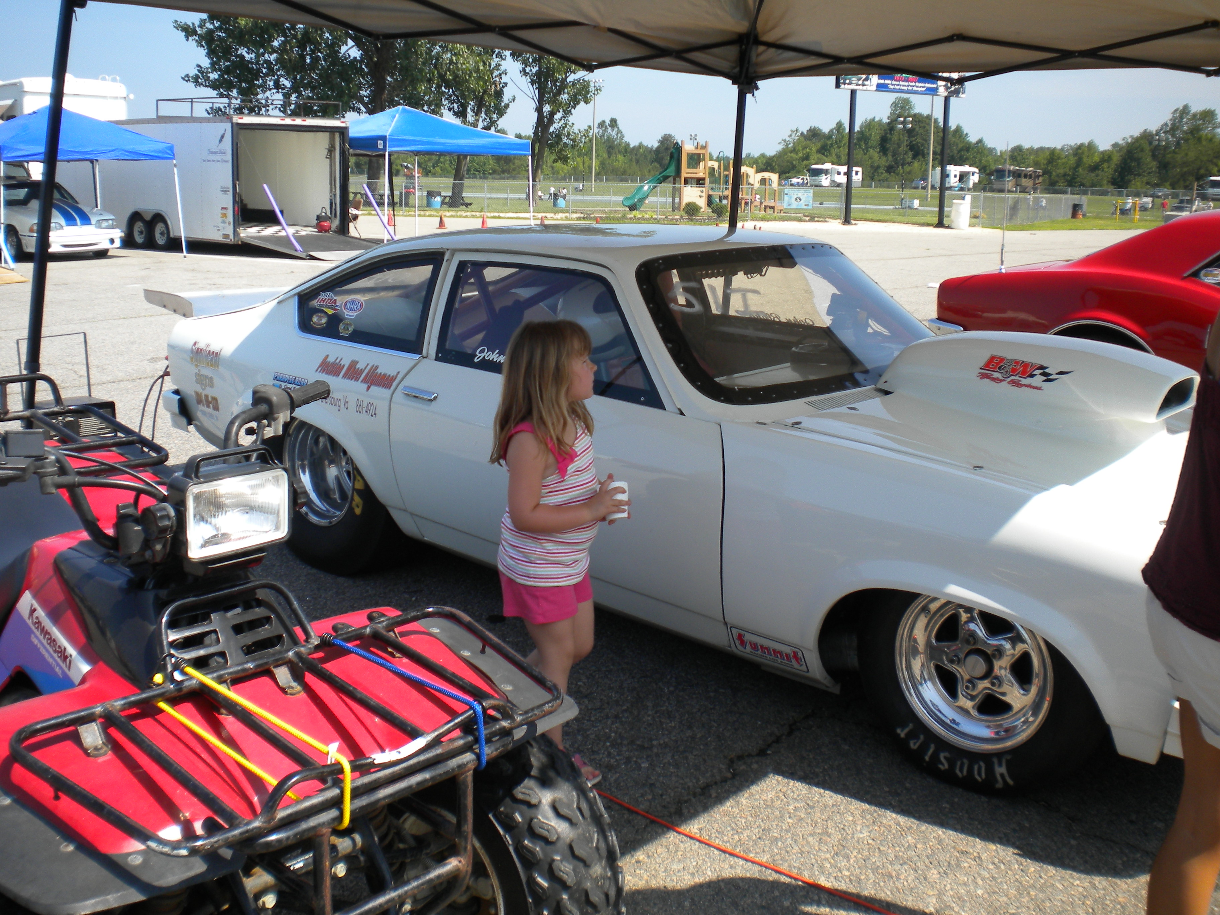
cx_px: 610
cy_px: 458
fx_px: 1234
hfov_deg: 52.6
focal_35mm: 35
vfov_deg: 40.7
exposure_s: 1/350
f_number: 4.6
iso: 80
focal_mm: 6.3
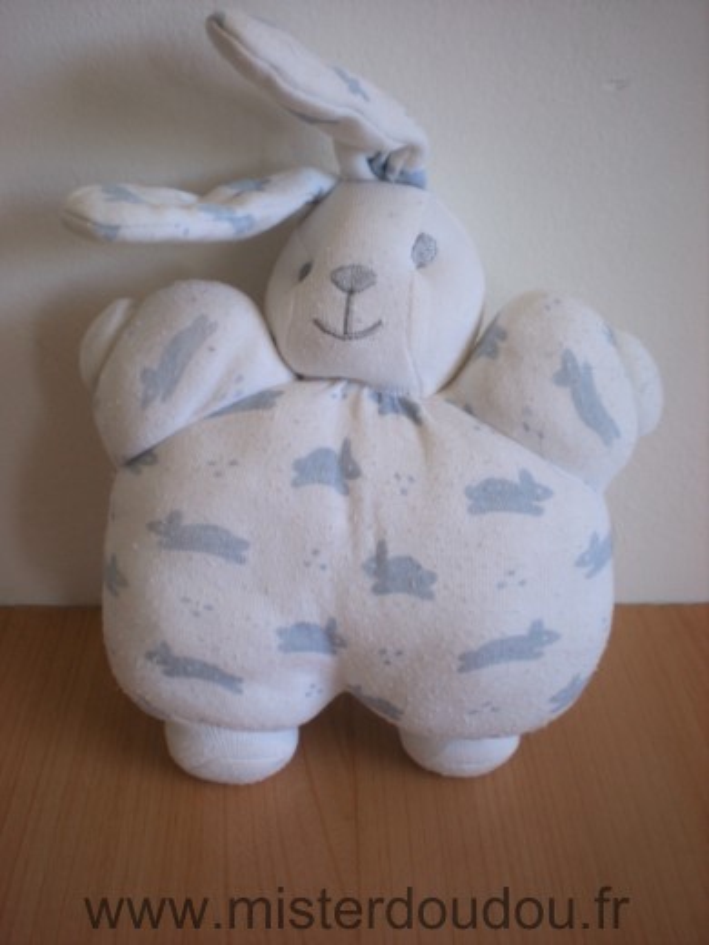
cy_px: 472
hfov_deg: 37.7
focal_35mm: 38
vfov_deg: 49.0
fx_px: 1038
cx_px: 354
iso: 107
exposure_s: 1/60
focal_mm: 6.3
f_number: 3.1
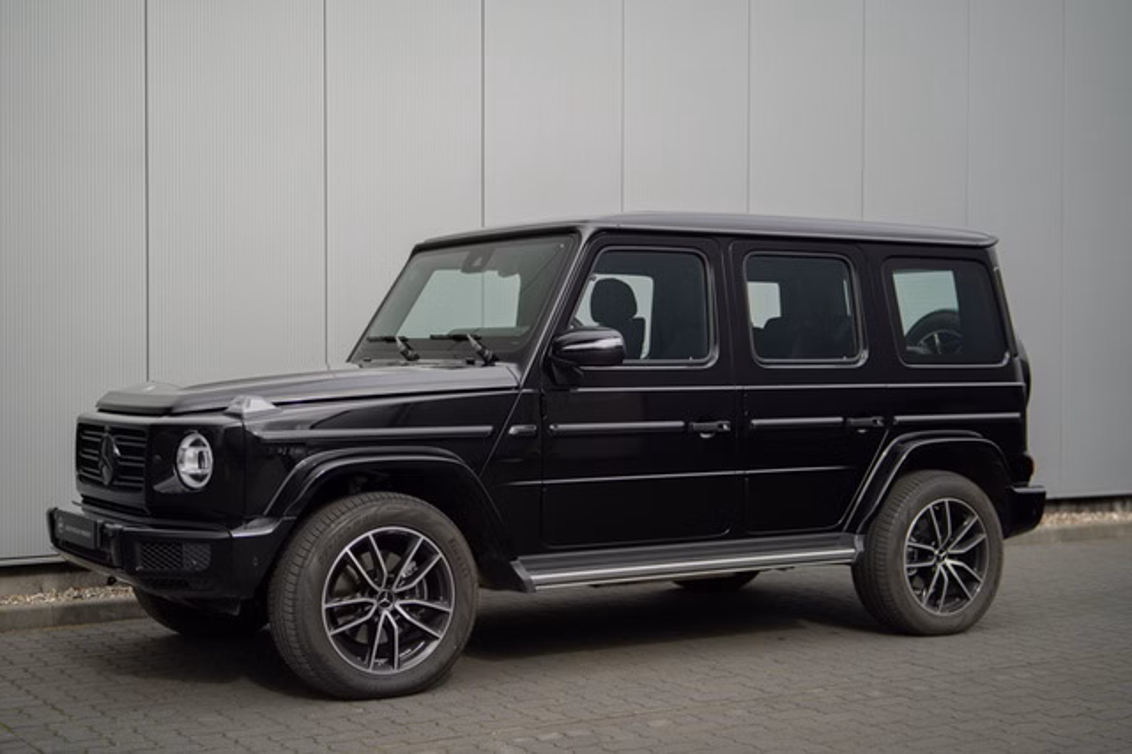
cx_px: 566
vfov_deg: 27.0
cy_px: 377
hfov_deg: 39.6
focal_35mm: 50
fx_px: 1571
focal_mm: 50
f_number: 1.8
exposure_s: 1/800
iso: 100
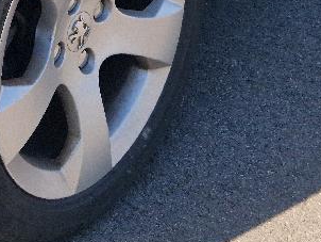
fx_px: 1271
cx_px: -69
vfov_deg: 9.8
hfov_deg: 13.9
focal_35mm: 137
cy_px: -294
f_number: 1.8
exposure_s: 1/667
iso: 50
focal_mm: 5.4
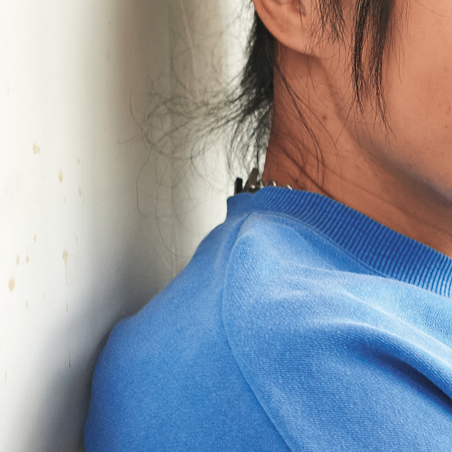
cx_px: 870
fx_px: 3619
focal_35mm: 245
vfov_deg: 7.1
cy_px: 313
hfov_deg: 6.9
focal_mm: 50
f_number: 4
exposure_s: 1/200
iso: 400
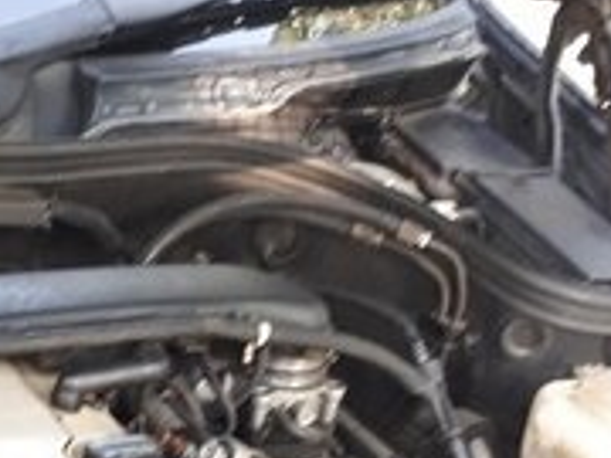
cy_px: 524
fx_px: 1747
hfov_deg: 19.3
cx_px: 3
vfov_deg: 14.5
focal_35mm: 99
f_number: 1.9
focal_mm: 3.6
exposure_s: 1/33
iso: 40
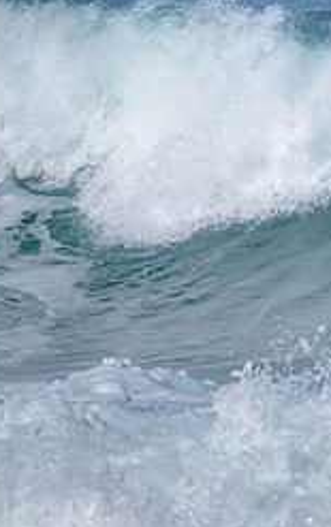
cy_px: 131
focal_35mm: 1626
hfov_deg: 0.8
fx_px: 23401
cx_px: 589
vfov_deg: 1.3
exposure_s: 1/2000
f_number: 11
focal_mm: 680
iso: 640
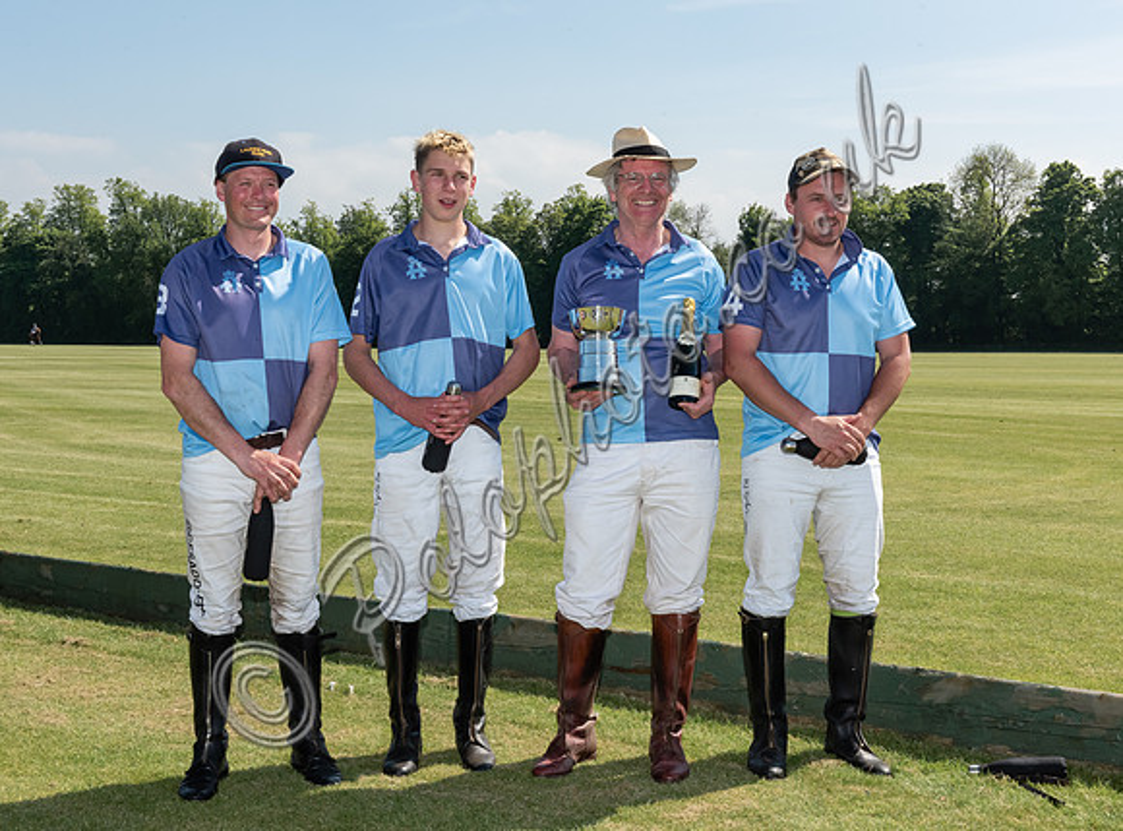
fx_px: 1611
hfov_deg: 38.4
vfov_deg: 28.9
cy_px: 391
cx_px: 566
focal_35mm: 50
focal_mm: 44
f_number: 22
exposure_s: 1/160
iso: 640
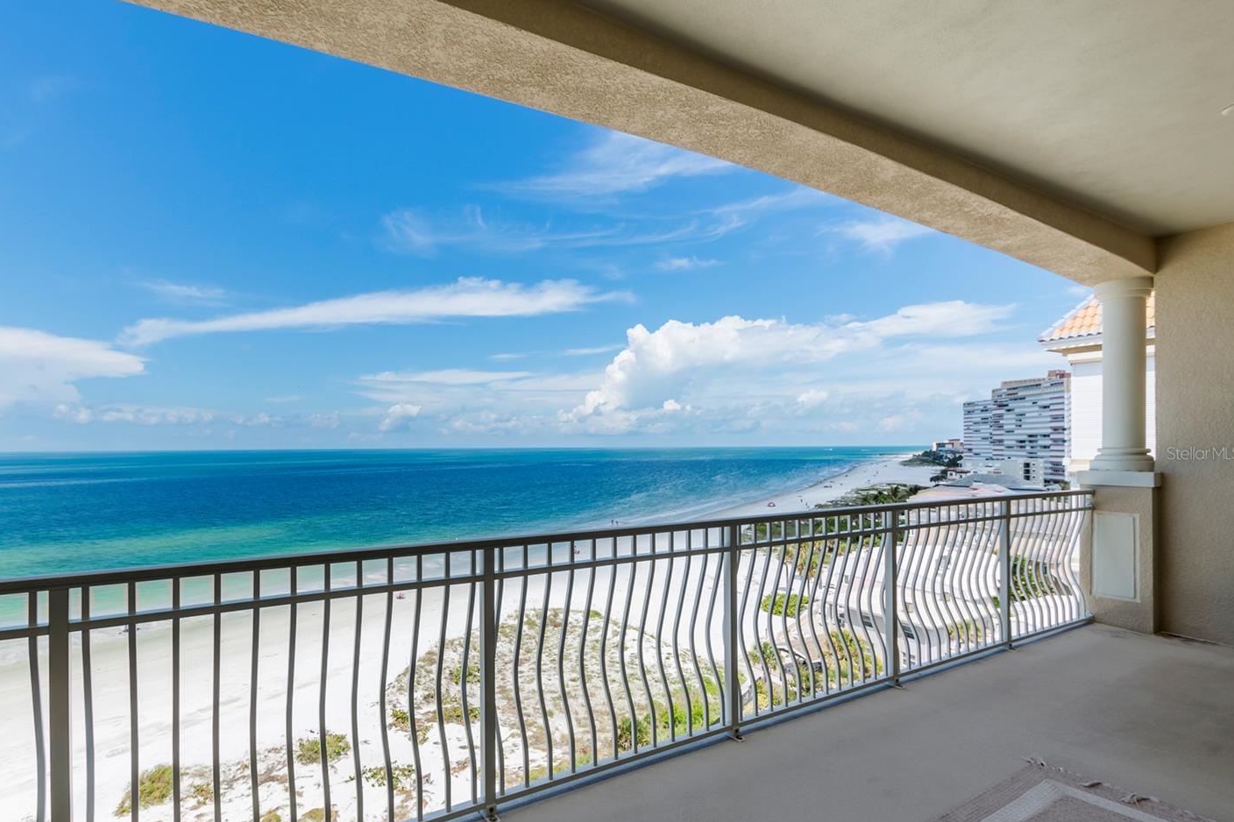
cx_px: 543
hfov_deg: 70.1
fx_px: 876
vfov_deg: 50.2
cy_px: 453
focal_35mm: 26
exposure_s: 1/3200
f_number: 8
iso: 200
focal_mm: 15
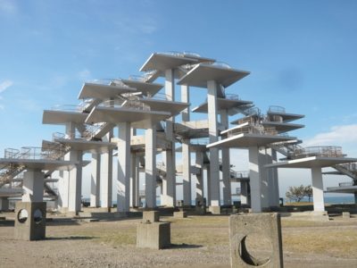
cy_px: 134
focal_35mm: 32
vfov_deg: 44.2
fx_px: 330
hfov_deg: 56.8
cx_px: 178
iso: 100
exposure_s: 1/160
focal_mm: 5.2
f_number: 9
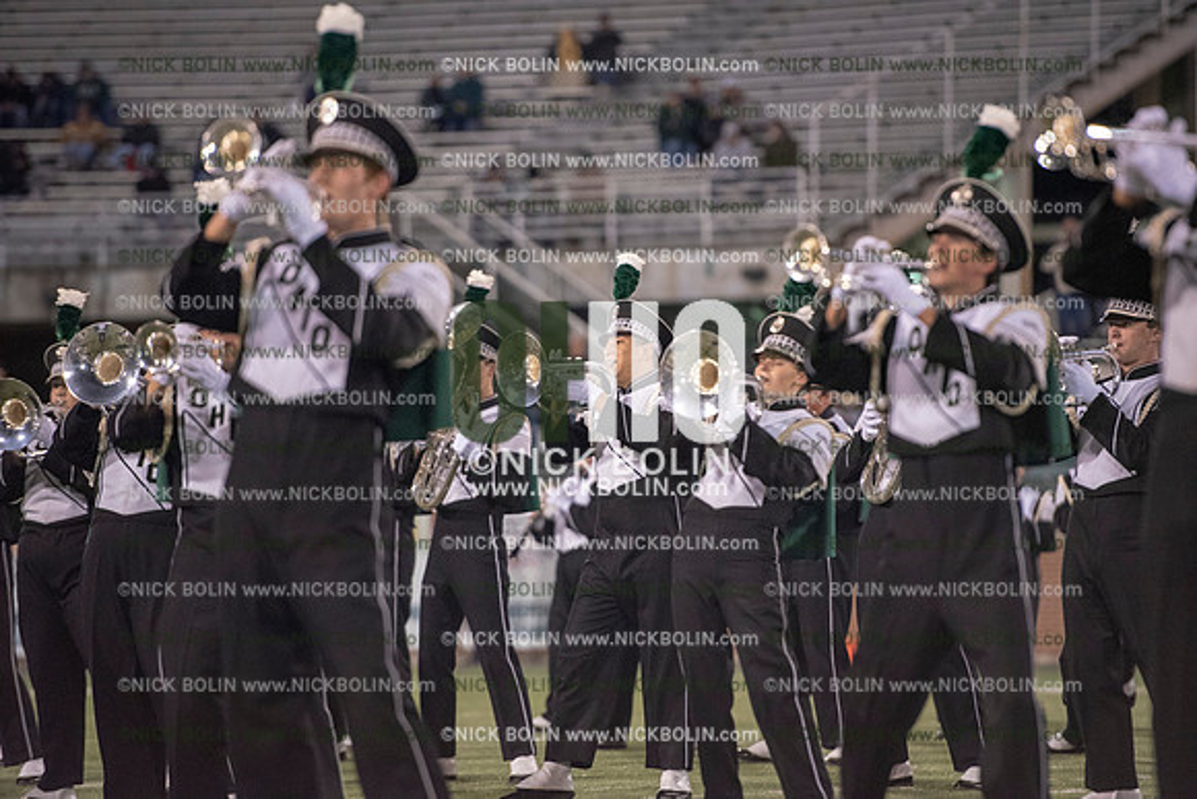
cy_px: 400
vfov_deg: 6.9
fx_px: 6651
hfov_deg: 10.3
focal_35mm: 200
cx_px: 598
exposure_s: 1/1250
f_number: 3.2
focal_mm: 200
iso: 5000
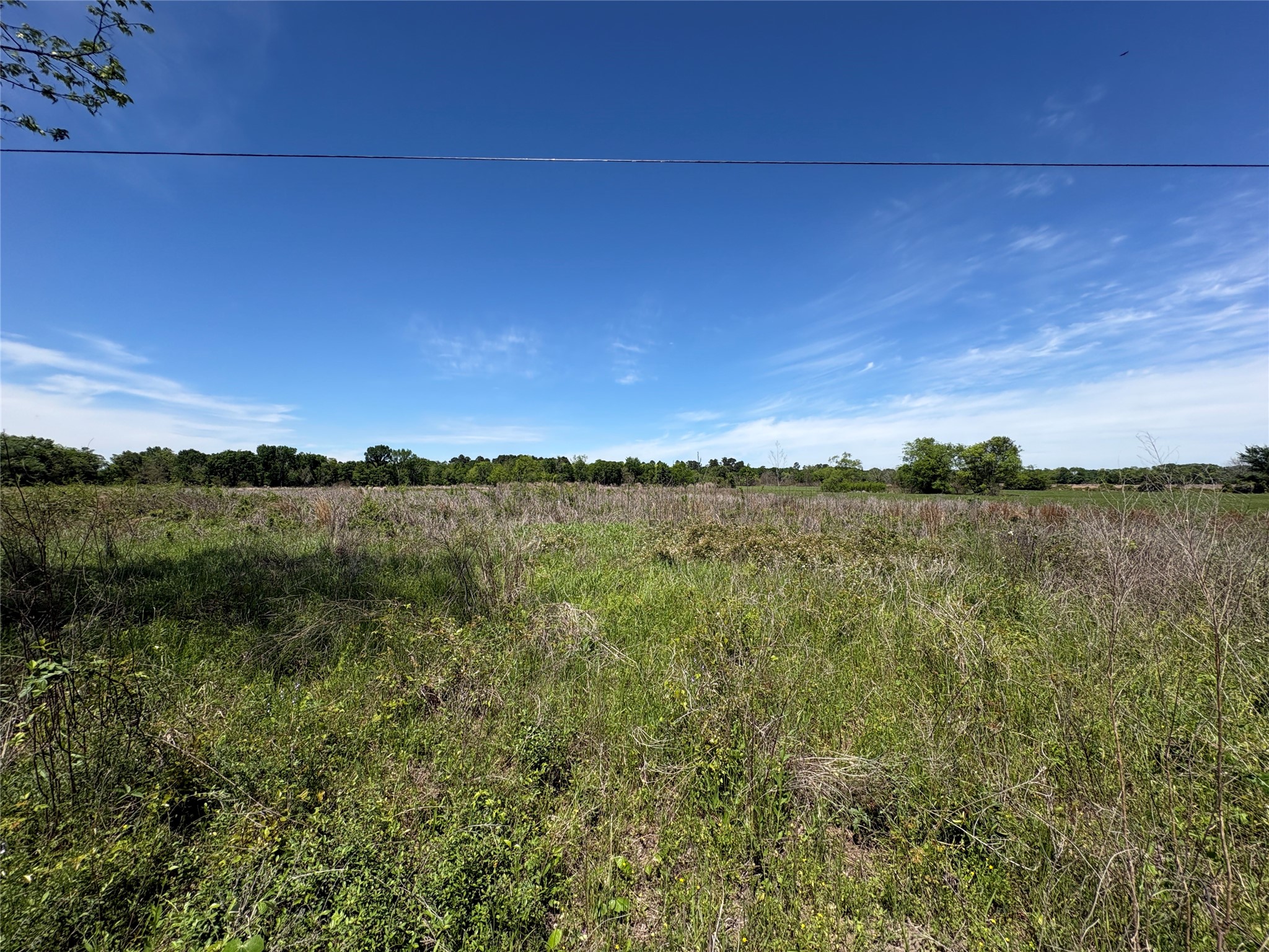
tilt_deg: +2.7
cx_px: 634
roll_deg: +1.5
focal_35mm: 14
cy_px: 476
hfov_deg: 102.1
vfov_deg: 85.7
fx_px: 513
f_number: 2.2
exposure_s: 1/2415
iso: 50
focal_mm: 2.22
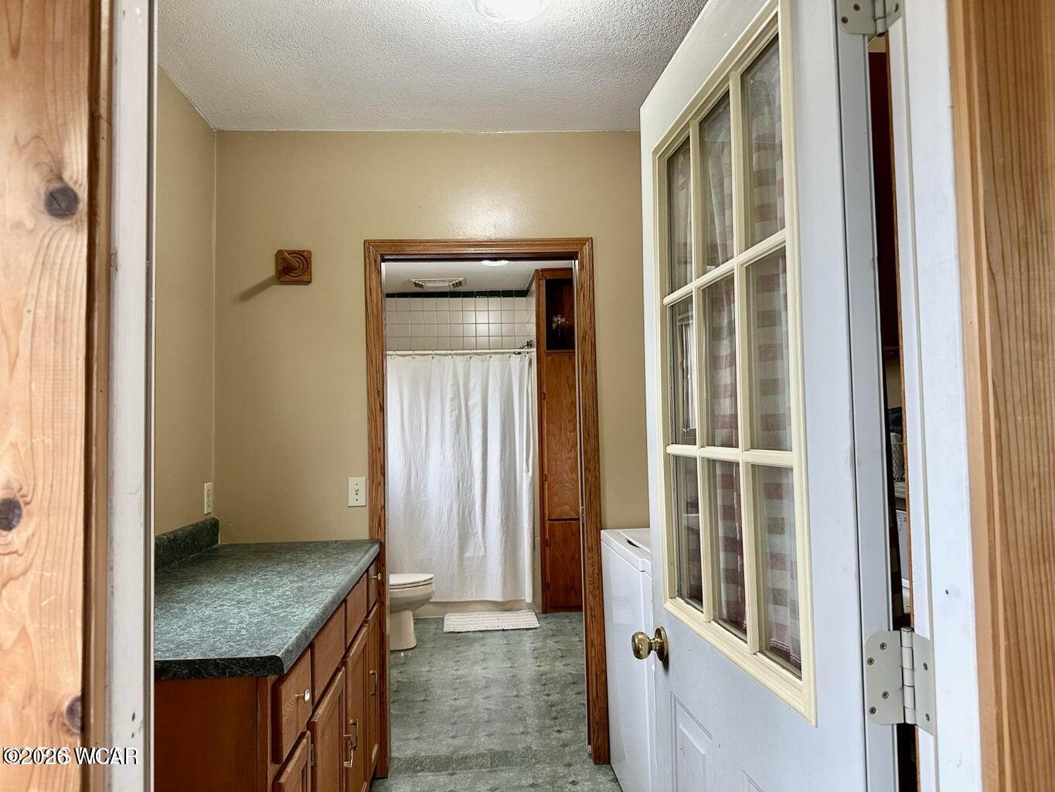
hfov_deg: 71.6
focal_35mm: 24
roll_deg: +0.9
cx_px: 528
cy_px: 396
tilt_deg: +2.9
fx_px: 732
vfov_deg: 56.8
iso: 200
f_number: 1.78
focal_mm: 6.86
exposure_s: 1/120
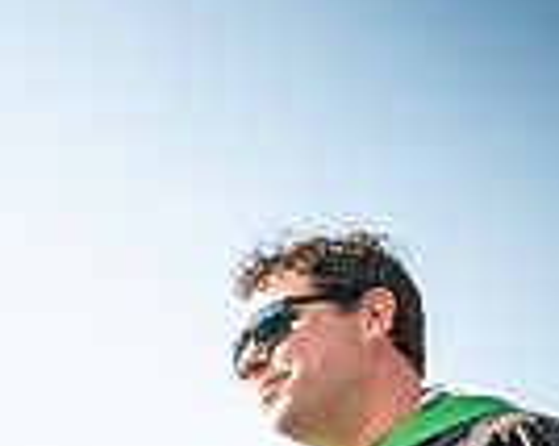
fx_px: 2000
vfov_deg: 11.4
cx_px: -503
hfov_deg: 13.9
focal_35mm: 121
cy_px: 917
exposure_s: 1/500
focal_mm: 17
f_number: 7.1
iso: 200
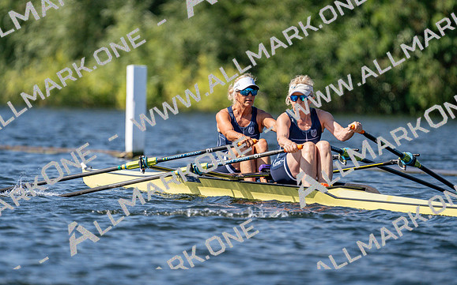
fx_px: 7646
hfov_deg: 3.4
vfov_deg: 2.1
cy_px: 134
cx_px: 228
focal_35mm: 614
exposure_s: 1/2000
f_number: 6.3
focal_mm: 600
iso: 320
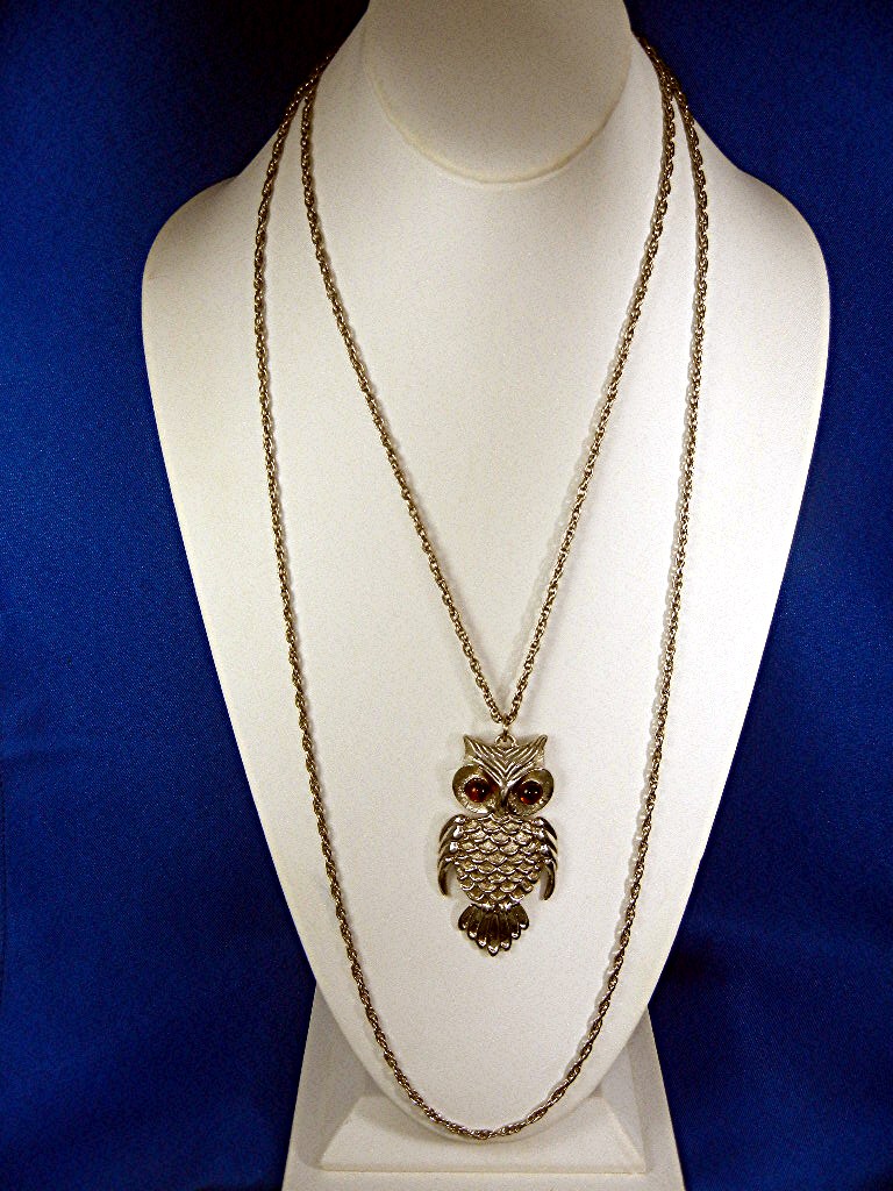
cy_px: 596
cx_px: 446
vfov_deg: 54.0
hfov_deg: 41.8
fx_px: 1169
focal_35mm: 34
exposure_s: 1/83.8
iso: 160
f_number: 3.6
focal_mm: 6.2
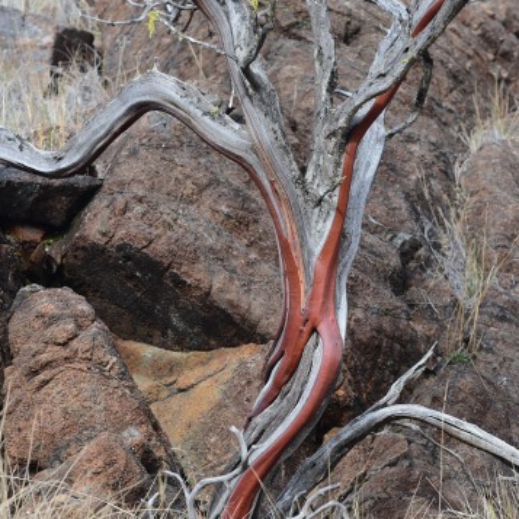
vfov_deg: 9.7
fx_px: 3053
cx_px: 260
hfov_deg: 9.7
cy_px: 237
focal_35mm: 180
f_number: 8
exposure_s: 1/200
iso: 320
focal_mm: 140
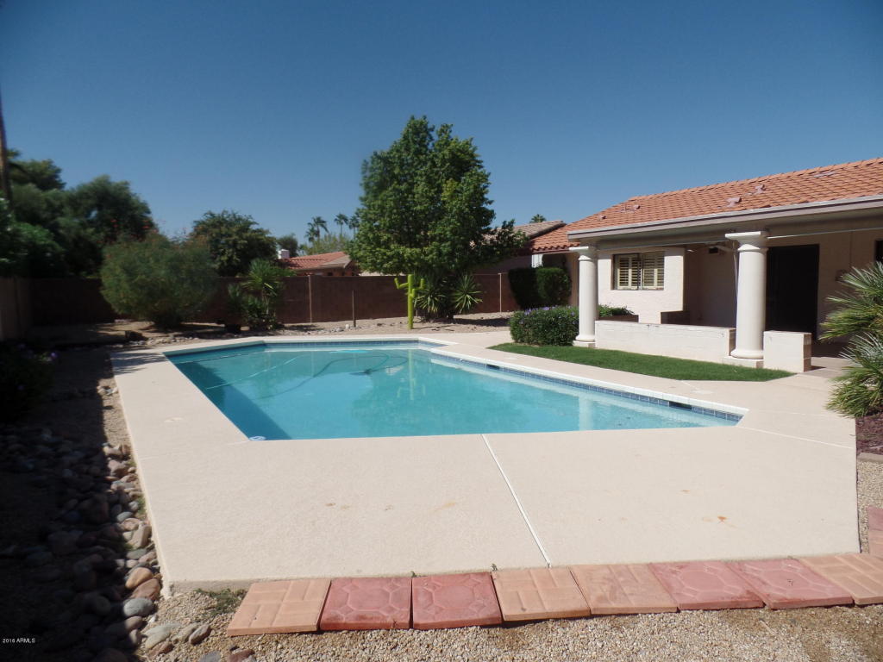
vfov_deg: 58.9
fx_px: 587
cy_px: 331
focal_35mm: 23
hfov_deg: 73.9
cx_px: 442
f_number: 3.2
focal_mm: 4.1
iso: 80
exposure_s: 1/2000
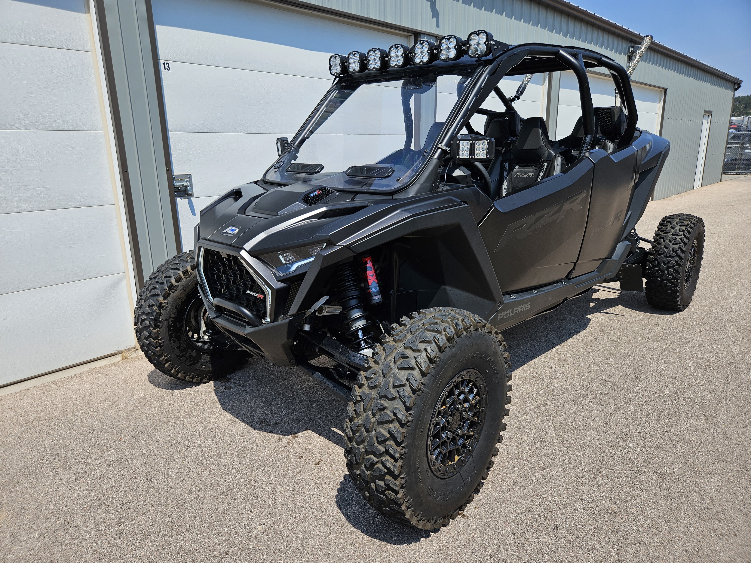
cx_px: 376
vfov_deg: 58.9
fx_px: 499
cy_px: 282
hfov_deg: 73.9
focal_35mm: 23
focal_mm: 5.4
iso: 25
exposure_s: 1/2134
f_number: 1.8
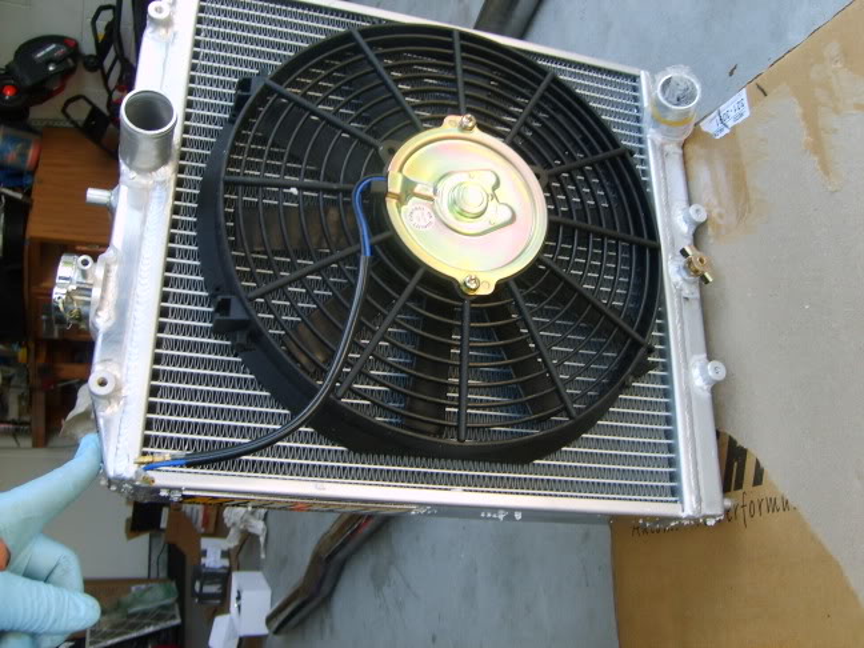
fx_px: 874
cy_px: 324
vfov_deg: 40.7
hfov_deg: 52.6
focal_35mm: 35
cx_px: 432
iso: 50
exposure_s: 1/90
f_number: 2.8
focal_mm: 5.8
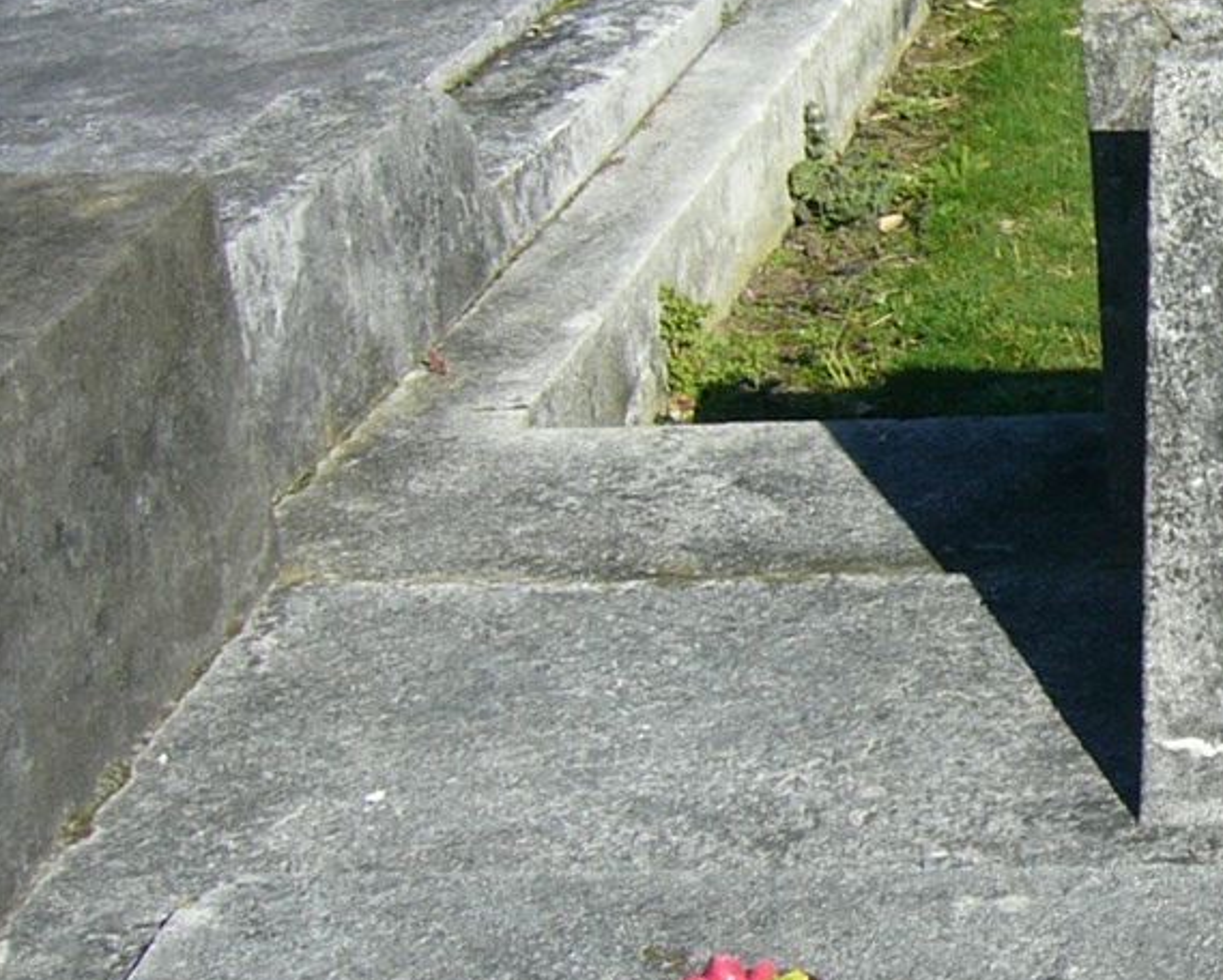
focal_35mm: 96
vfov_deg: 16.0
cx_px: 1668
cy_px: 410
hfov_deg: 18.3
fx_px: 3477
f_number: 8
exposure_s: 1/160
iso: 50
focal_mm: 5.8
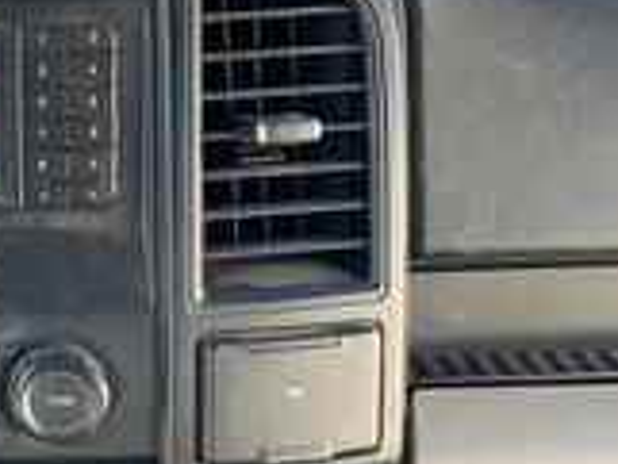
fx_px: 1286
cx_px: -88
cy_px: 276
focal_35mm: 72
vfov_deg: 20.4
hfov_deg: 24.8
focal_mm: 3
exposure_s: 1/122
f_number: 1.8
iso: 50
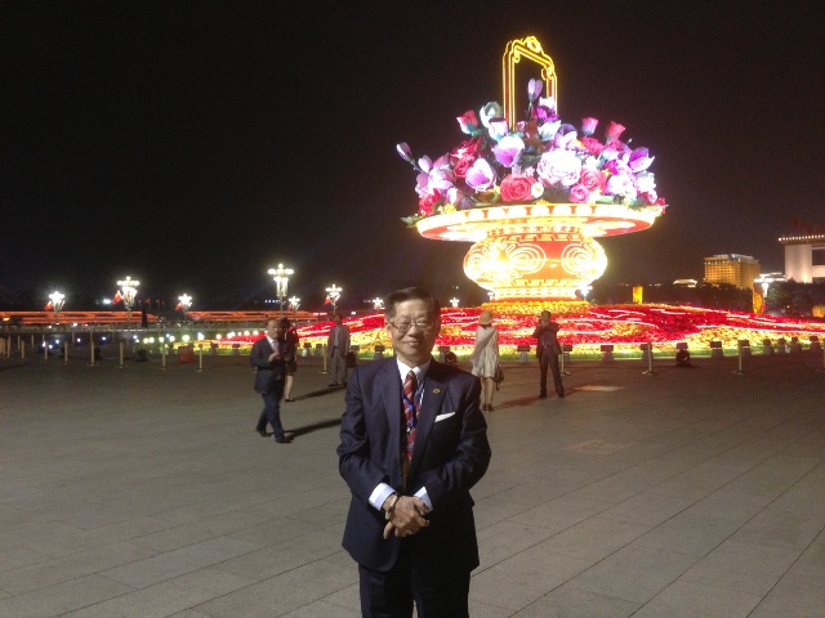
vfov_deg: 42.9
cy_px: 309
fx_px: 786
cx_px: 412
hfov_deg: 55.4
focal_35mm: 33
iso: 250
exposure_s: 1/20
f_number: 2.4
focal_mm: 4.13
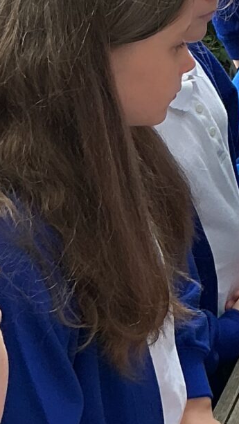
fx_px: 1487
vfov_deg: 15.9
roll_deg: +0.2
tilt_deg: -20.2
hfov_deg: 8.3
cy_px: -12
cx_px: 596
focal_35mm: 132
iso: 64
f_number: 1.8
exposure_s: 1/120
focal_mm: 3
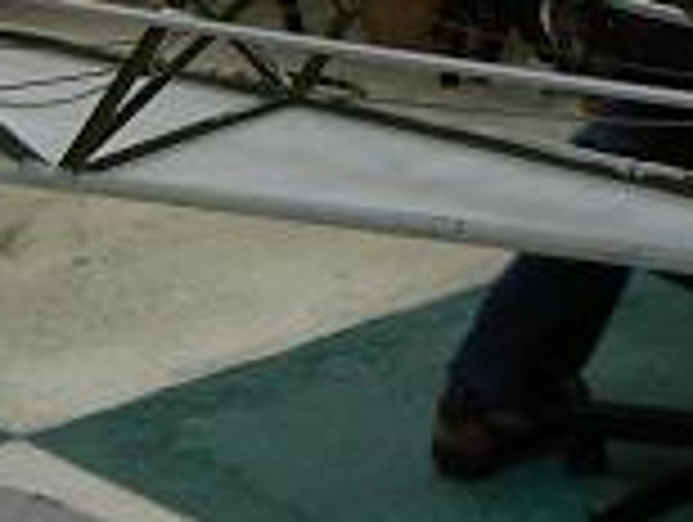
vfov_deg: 9.4
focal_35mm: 151
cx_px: 162
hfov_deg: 13.0
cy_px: -392
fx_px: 3028
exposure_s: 1/30
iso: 125
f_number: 2.8
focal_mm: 6
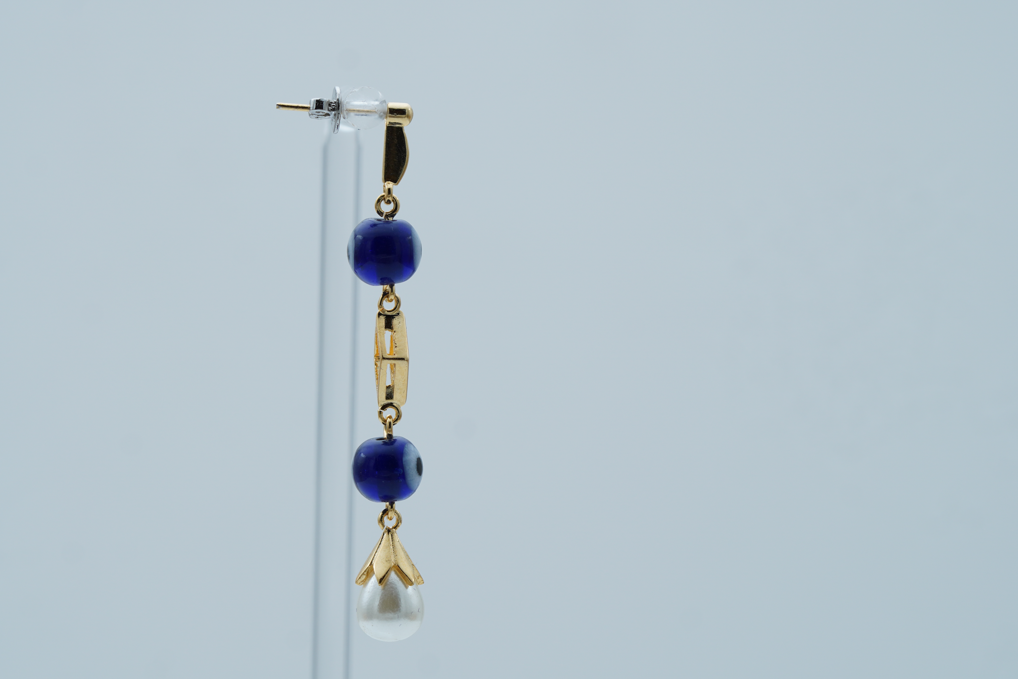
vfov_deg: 10.1
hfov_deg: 15.1
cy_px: 340
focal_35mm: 136
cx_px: 507
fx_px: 3846
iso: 200
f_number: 6.3
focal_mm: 90
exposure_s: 1/80
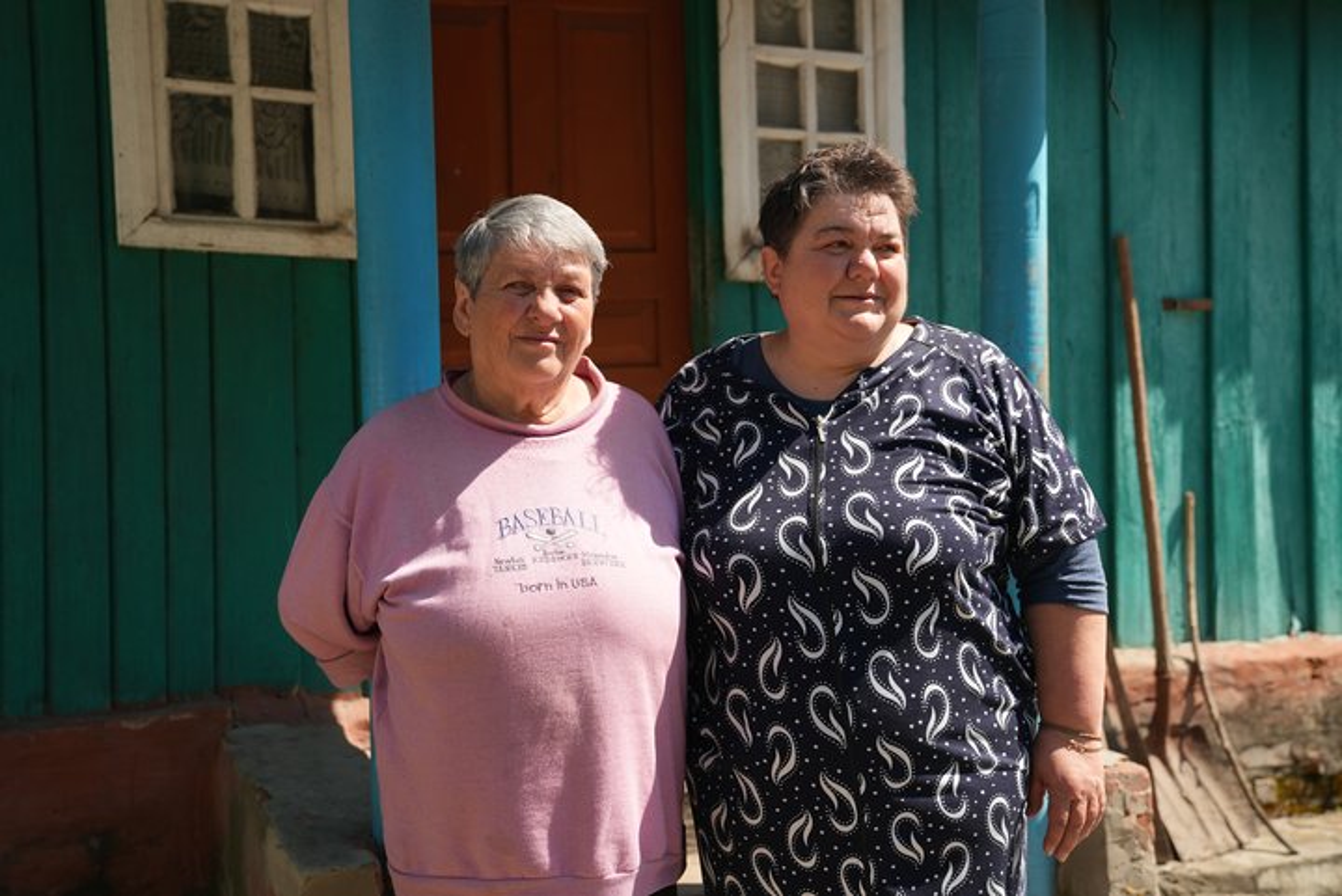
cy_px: 448
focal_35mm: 41
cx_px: 671
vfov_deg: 32.7
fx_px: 1529
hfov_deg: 47.4
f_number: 3.5
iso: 80
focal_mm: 41
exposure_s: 1/250
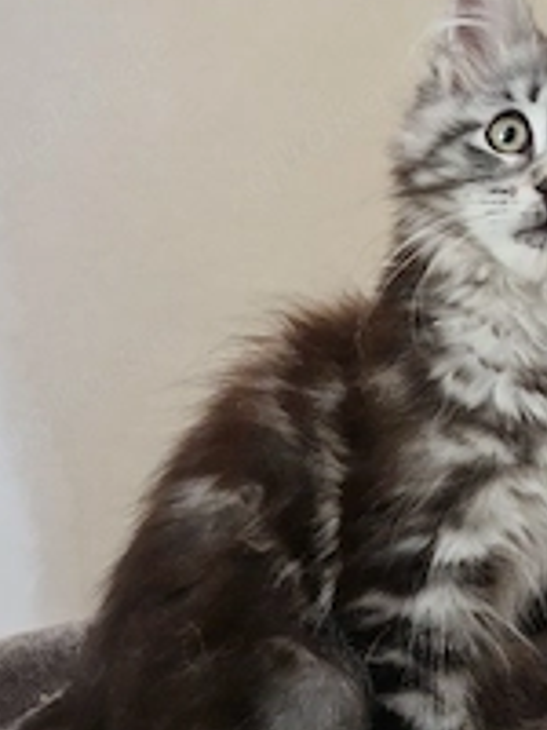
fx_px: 1053
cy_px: 438
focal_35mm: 50
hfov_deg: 28.6
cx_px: 427
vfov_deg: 38.0
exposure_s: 1/50
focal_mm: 7
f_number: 1.8
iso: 250
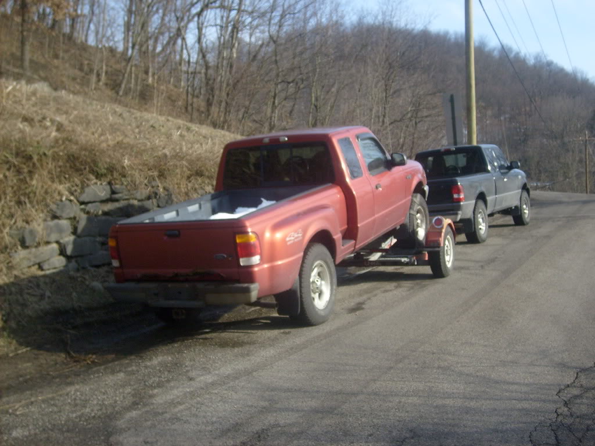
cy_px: 223
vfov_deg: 33.6
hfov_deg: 43.9
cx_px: 298
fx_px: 739
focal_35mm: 43
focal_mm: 7.2
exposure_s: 1/750
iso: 80
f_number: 3
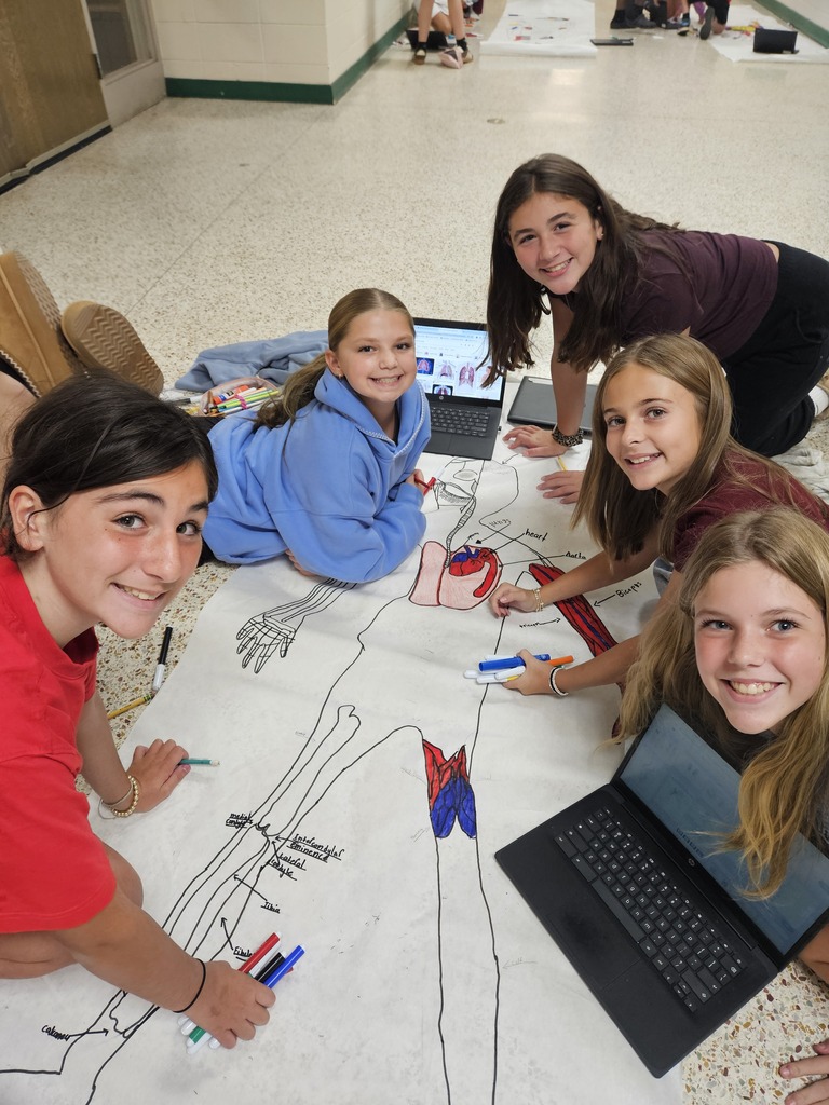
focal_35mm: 23
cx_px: 414
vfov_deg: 73.9
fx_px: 734
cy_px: 552
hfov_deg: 58.9
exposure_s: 1/120
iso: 250
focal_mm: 5.4
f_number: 1.8
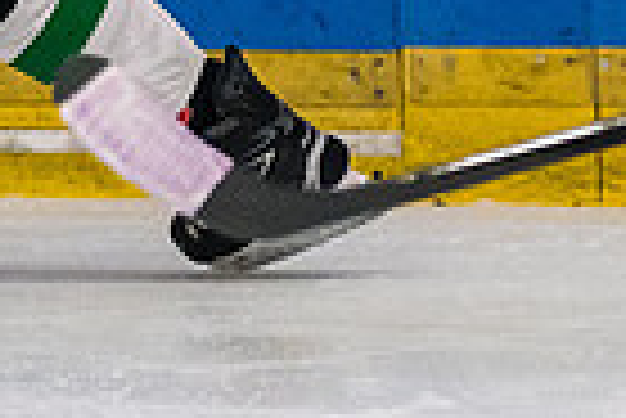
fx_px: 26197
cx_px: -123
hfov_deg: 1.4
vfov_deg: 0.9
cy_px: -495
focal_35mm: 1505
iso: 2000
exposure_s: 1/1000
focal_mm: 150
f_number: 2.8
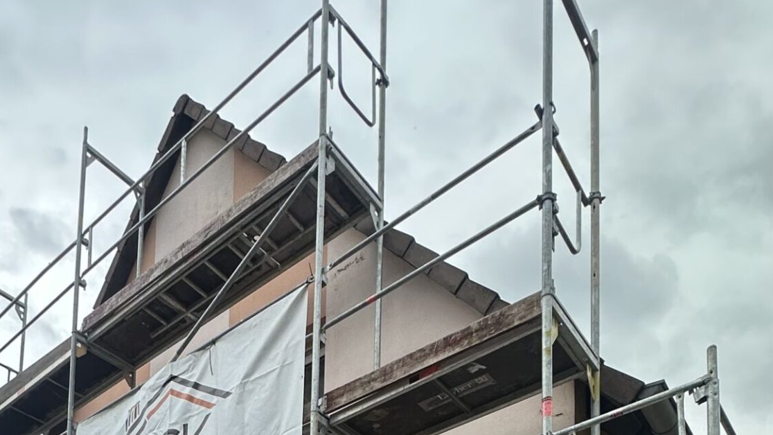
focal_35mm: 35
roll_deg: -1.8
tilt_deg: +5.7
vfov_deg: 21.9
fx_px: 717
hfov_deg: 55.4
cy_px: 772
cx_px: 254
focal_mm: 2.22
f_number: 2.2
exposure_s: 1/690
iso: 40
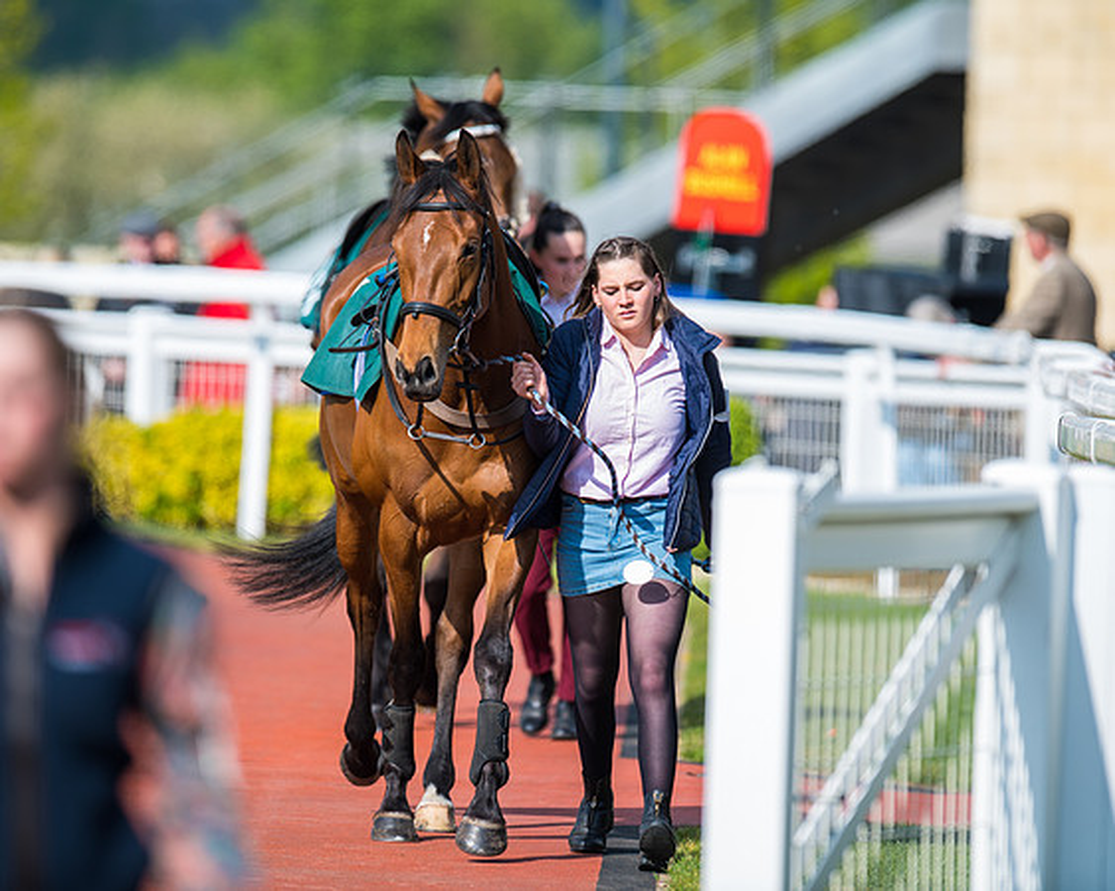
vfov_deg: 3.4
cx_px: 558
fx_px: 14878
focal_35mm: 451
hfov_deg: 4.3
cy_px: 446
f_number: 5
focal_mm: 400
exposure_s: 1/1250
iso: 160
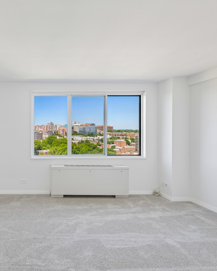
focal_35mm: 20
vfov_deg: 80.4
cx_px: 31
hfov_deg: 60.1
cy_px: 135
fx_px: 161
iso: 100
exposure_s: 1/40
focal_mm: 14
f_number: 8
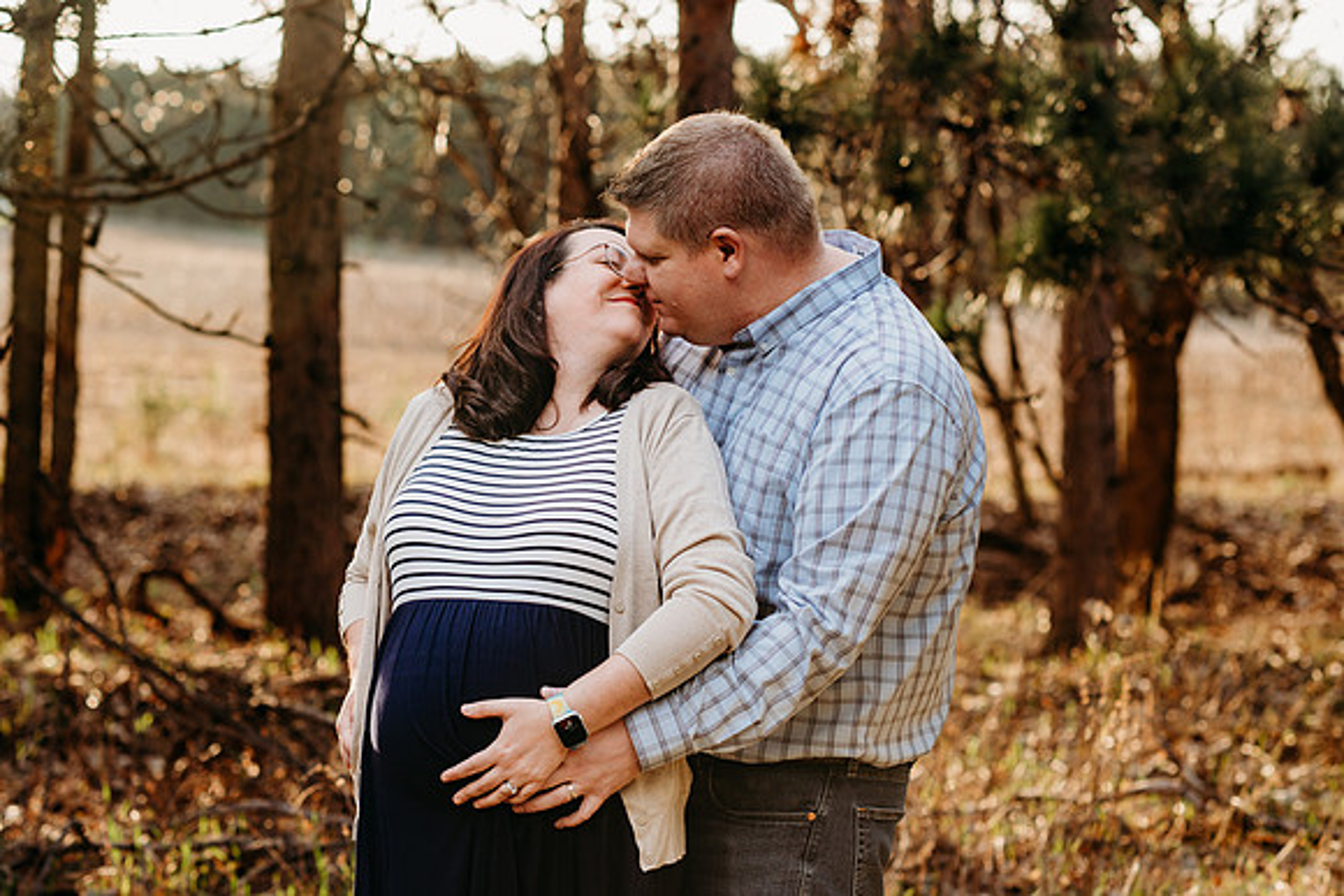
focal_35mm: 96
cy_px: 404
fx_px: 3587
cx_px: 592
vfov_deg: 14.2
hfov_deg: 21.2
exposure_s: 1/200
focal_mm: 85
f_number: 4
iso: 200
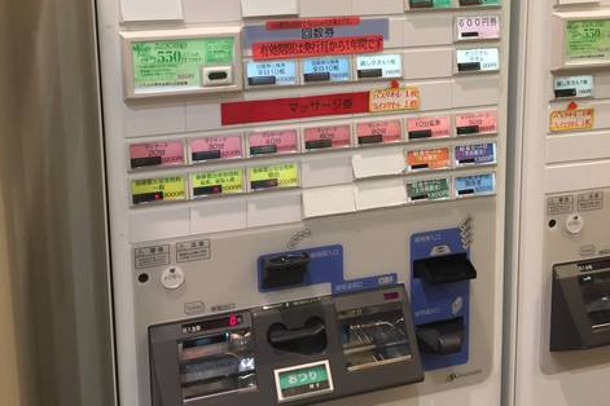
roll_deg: +1.3
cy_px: 75
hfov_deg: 47.4
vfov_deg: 31.7
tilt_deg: -8.9
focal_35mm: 41
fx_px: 695
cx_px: 300
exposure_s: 1/30
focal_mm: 4.15
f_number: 2.2
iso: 80
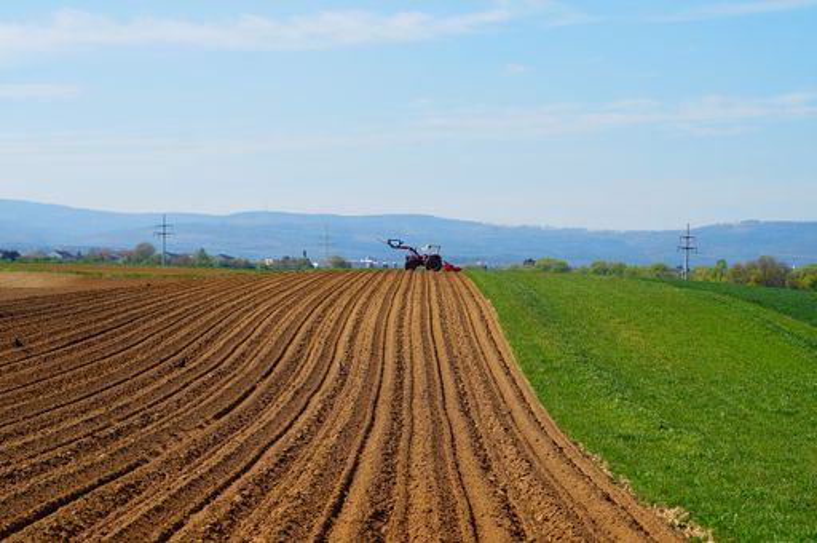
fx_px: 1700
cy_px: 272
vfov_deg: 18.1
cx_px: 408
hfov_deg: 27.0
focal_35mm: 75
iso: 100
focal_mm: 50
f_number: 8
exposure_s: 1/400
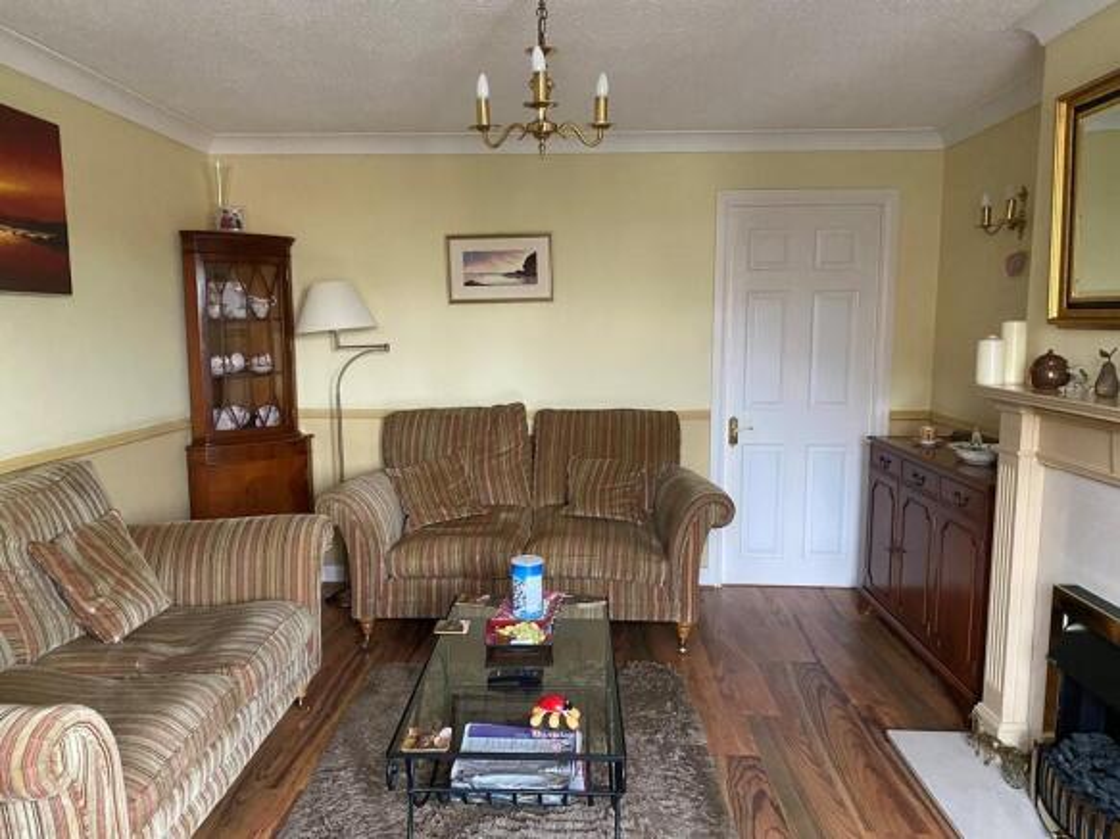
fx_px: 841
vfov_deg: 53.0
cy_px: 420
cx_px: 560
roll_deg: +0.4
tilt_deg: -7.3
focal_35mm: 26
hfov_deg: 67.3
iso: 640
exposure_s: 1/36
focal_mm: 4.25
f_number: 1.8
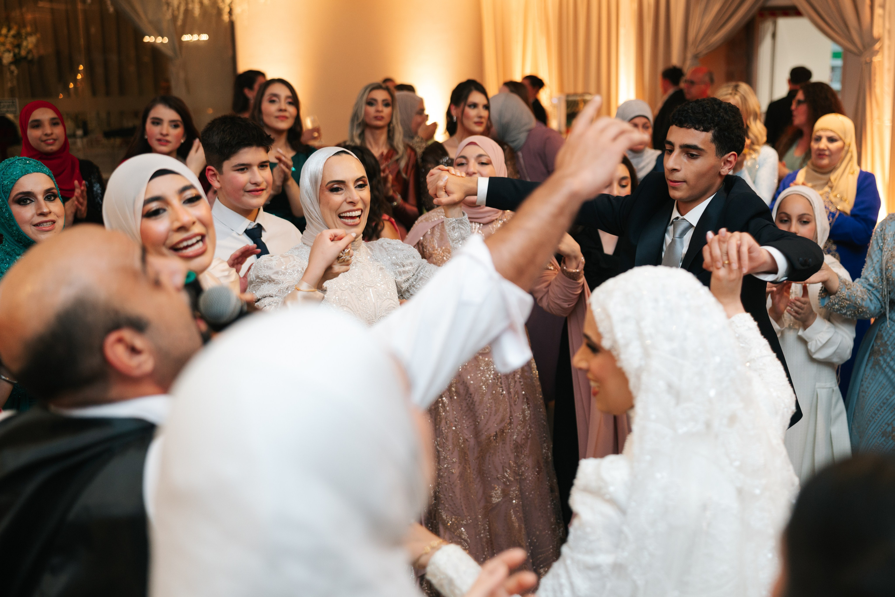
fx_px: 1021
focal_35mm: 41
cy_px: 258
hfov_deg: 47.2
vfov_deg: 32.5
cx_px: 508
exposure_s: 1/160
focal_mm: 35
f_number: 2
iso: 1000
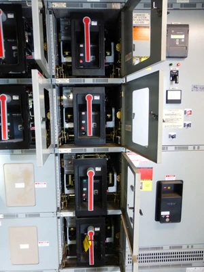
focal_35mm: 24
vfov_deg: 71.6
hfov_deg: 56.8
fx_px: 189
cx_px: 102
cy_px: 136
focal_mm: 4.3
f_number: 3.3
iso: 400
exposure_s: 1/13
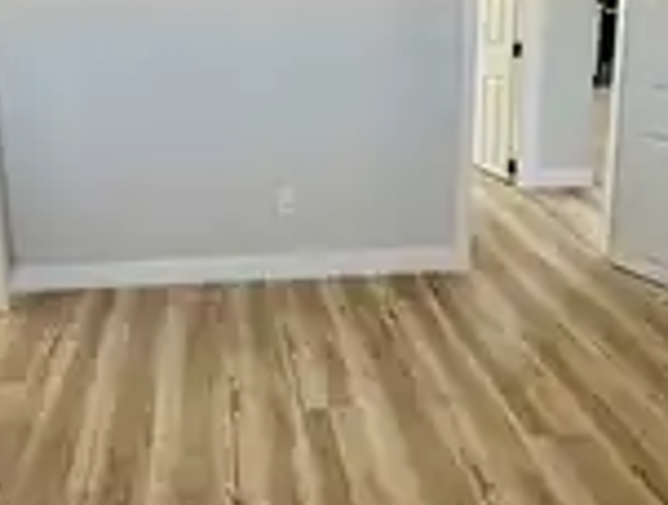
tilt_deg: -9.6
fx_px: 716
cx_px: 257
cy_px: 84
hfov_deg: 49.6
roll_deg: +0.7
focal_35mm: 37
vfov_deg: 37.1
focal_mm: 2.22
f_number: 2.2
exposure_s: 1/120
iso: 100
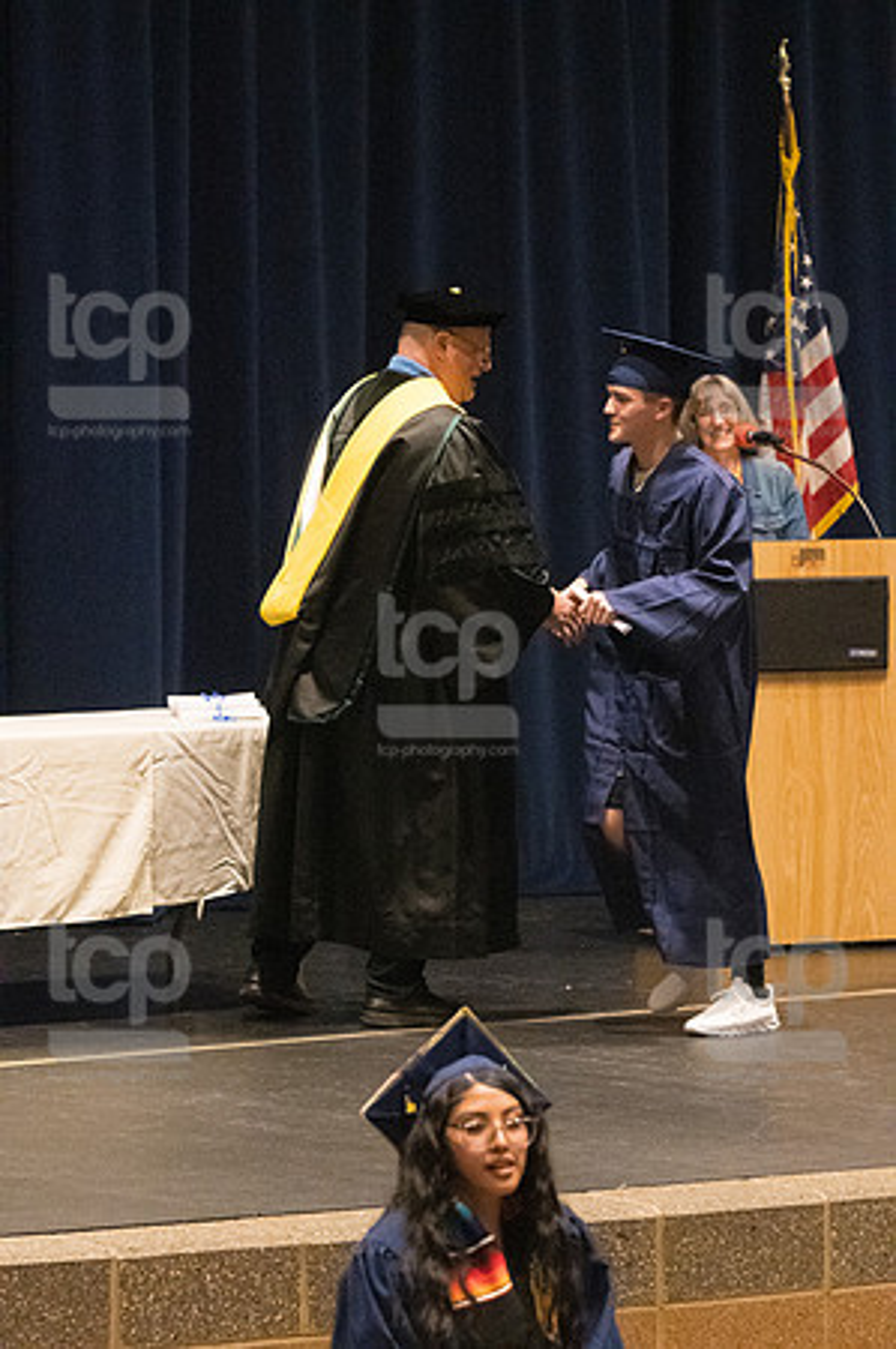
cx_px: 448
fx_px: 6847
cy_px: 674
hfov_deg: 7.5
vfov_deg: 11.2
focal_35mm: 183
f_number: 4.5
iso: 8000
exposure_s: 1/250
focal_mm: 122
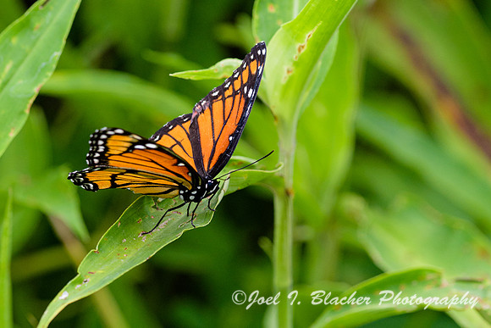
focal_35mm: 750
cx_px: 246
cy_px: 164
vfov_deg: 1.8
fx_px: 10231
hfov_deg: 2.7
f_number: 5.6
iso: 720
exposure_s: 1/500
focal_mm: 500
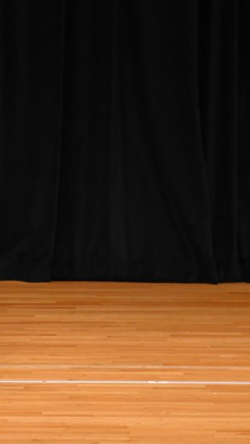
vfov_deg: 4.8
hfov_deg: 2.7
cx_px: -83
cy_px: 222
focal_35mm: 450
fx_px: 5305
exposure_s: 1/400
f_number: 5.6
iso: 3200
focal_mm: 190
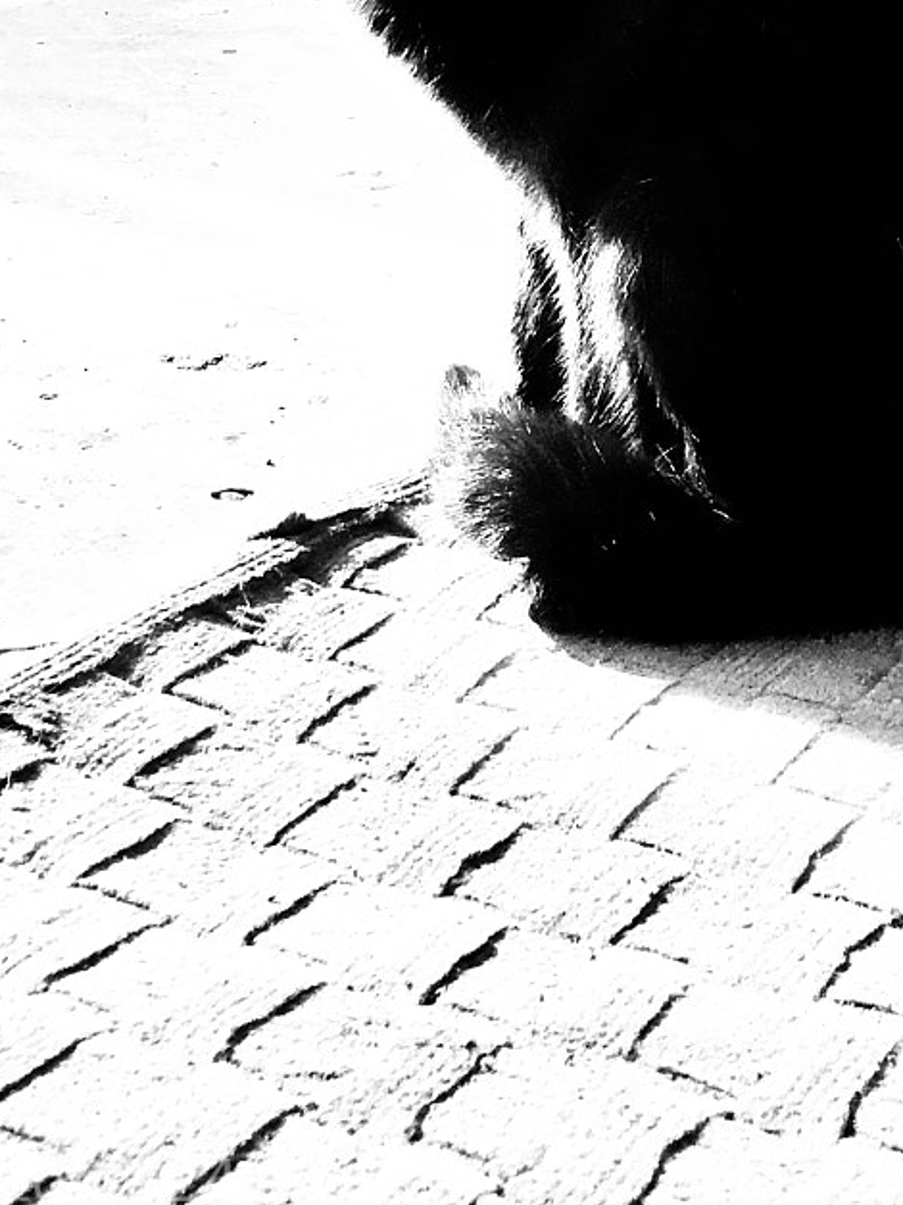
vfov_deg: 24.1
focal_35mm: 74
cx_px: 576
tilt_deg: -5.1
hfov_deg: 19.8
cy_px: -206
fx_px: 2575
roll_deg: -1.6
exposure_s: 1/582
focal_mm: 4.15
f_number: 2.2
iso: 25
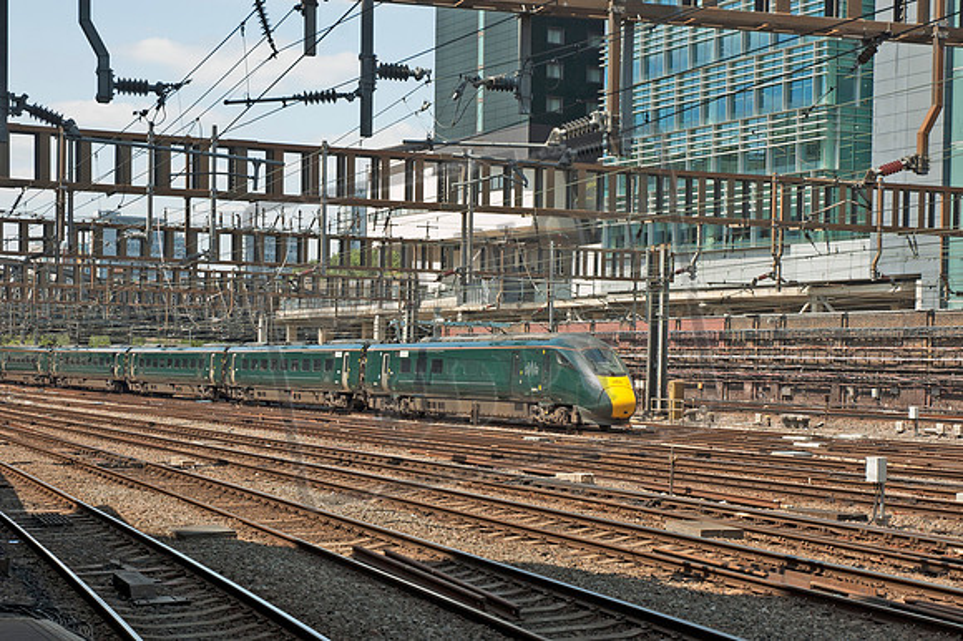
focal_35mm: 57
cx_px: 482
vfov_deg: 23.8
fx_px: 1524
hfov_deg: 35.1
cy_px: 320
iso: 200
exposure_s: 1/200
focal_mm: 38
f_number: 7.1
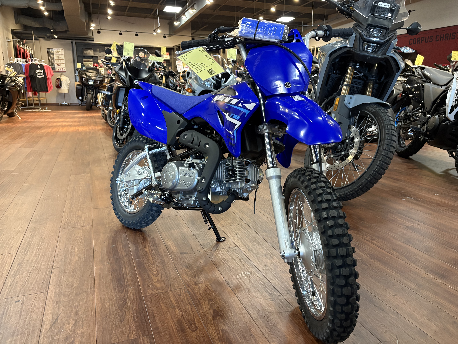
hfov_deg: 67.3
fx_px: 344
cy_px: 172
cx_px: 229
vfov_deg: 53.1
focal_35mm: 26
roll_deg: +0.2
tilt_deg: -12.5
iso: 500
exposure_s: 1/60
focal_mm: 5.96
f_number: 1.6
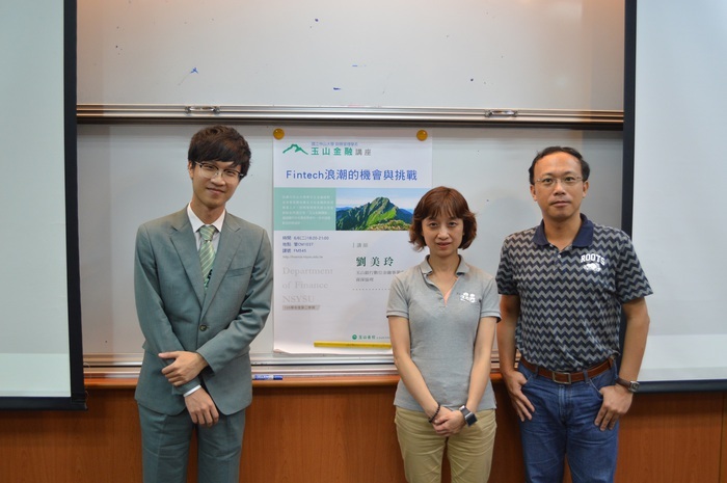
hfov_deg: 53.2
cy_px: 242
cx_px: 364
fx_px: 726
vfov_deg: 36.8
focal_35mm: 36
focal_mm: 24
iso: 800
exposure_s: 1/80
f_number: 4
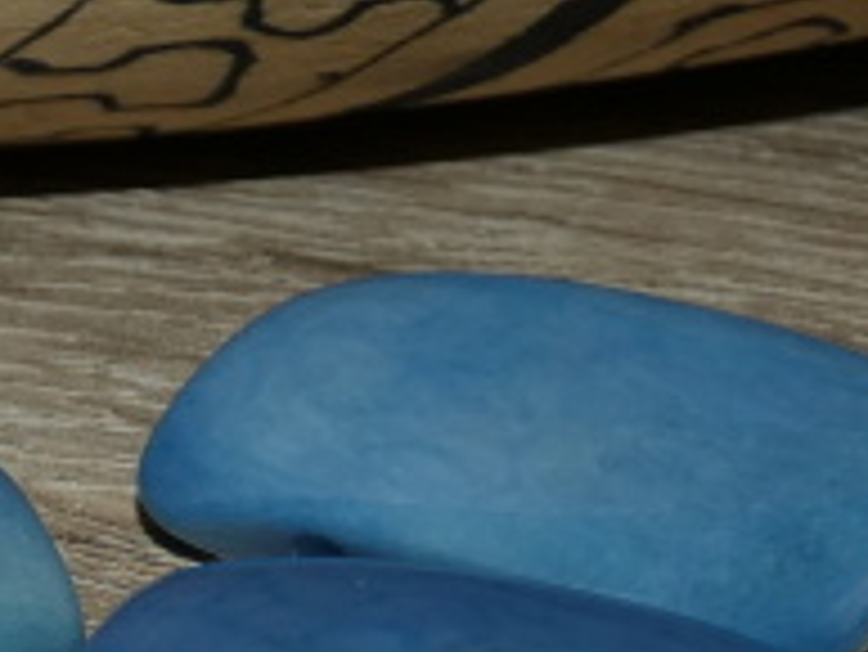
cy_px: 396
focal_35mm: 83
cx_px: 101
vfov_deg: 17.8
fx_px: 2083
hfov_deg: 23.0
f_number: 3.3
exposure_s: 1/125
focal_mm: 5.3
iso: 80
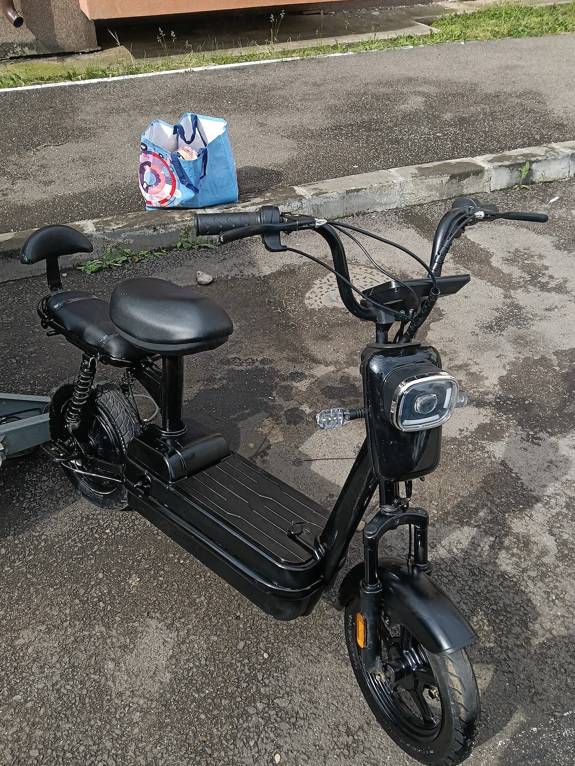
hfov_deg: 49.8
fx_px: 620
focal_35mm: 28
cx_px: 286
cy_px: 372
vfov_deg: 63.4
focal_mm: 3.98
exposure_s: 1/406
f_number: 1.8
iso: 50
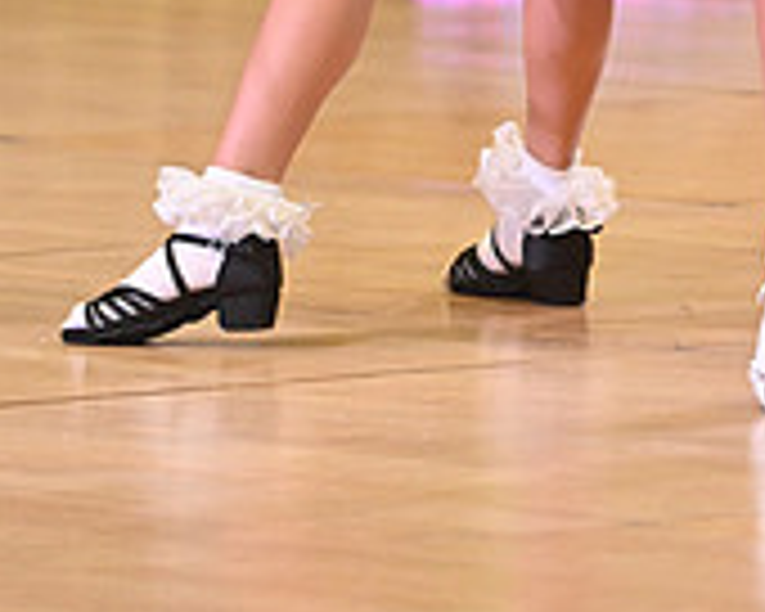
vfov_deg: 2.4
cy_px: -580
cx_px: 826
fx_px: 14490
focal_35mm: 640
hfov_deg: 3.0
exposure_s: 1/400
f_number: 5.6
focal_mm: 200
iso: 4000
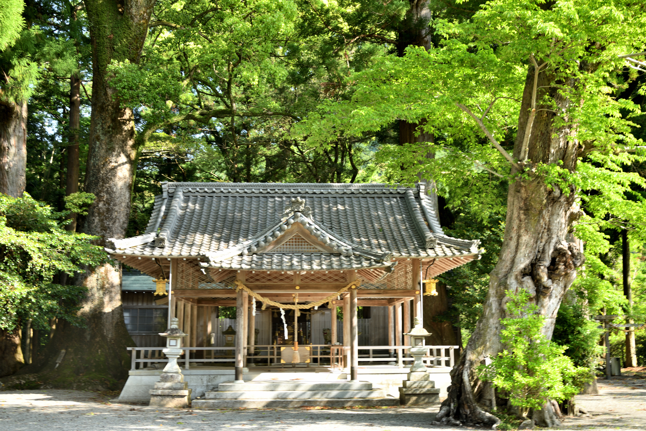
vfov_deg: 35.0
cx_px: 323
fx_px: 682
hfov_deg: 50.7
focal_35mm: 38
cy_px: 216
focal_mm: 38
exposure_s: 1/15
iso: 160
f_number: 6.3
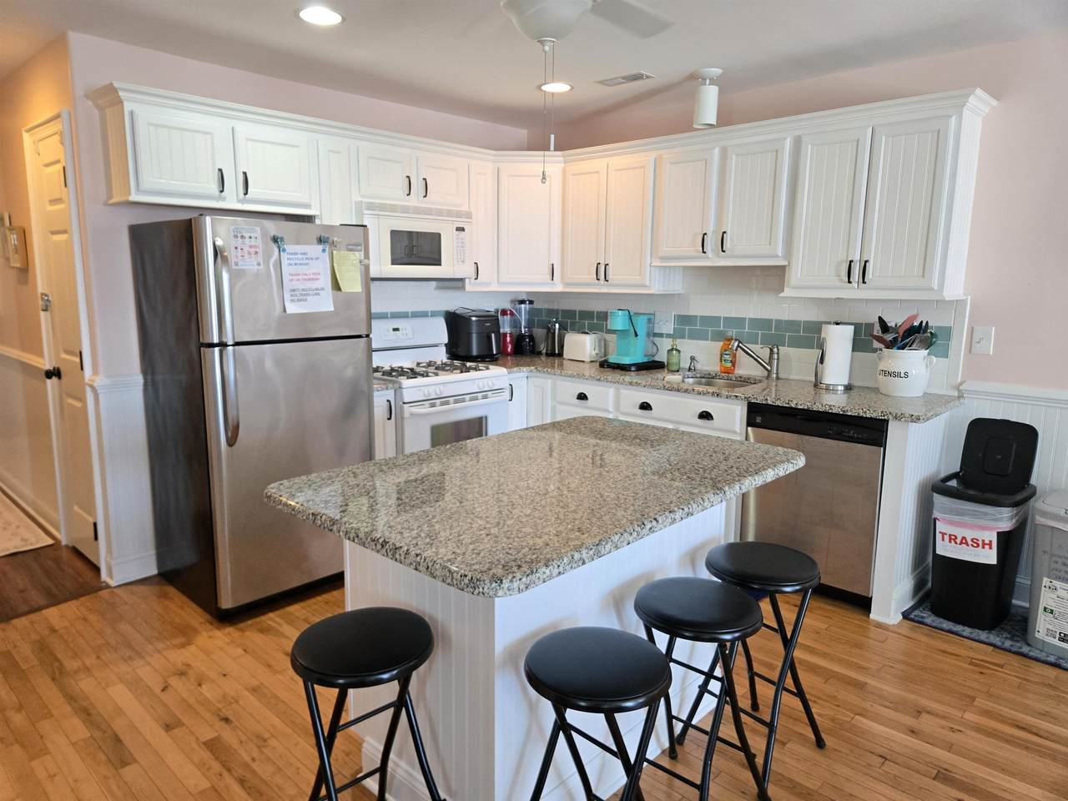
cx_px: 534
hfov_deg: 73.9
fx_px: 710
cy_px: 400
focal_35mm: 23
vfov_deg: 58.9
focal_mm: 5.4
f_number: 1.8
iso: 320
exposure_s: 1/120
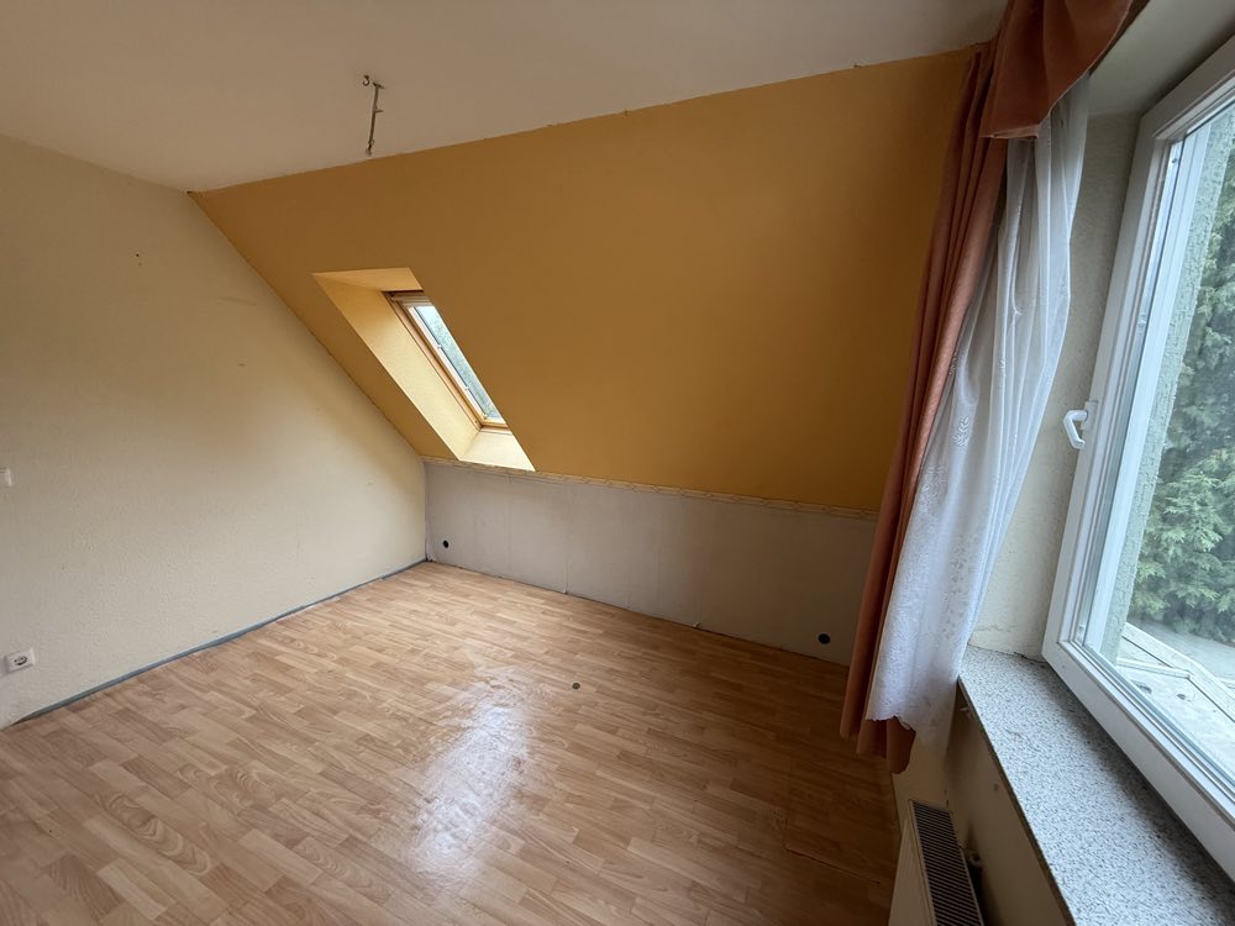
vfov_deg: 85.7
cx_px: 618
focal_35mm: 14
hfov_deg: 102.1
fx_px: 499
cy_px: 463
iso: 200
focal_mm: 2.22
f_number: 2.2
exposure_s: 1/99
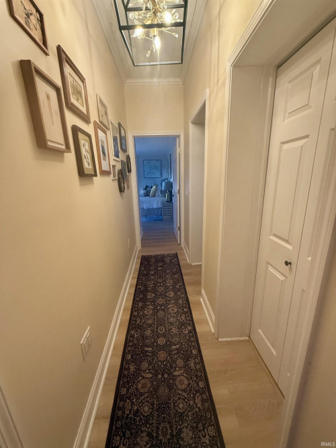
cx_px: 168
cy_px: 224
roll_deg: +2.1
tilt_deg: -14.0
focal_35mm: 14
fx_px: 181
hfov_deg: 85.7
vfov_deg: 102.1
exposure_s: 1/60
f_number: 2.2
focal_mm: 2.22
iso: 200
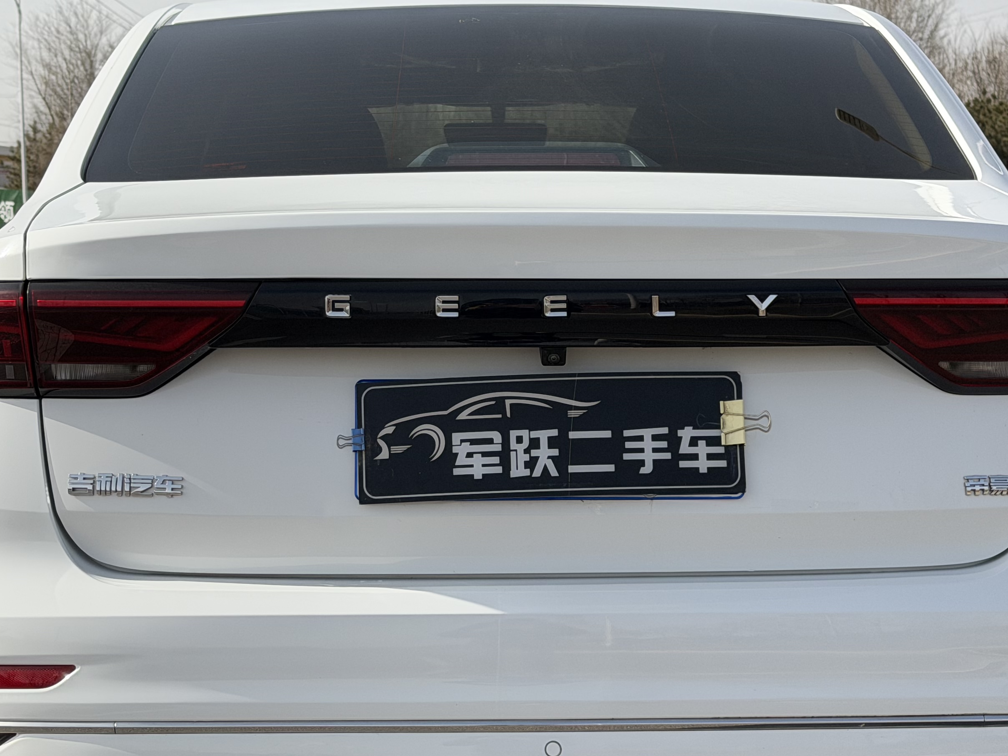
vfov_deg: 18.4
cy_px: 443
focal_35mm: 80
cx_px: 534
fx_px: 2329
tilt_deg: -6.1
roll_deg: +0.8
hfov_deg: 24.4
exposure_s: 1/4878
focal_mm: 6.76
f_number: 1.78
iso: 64
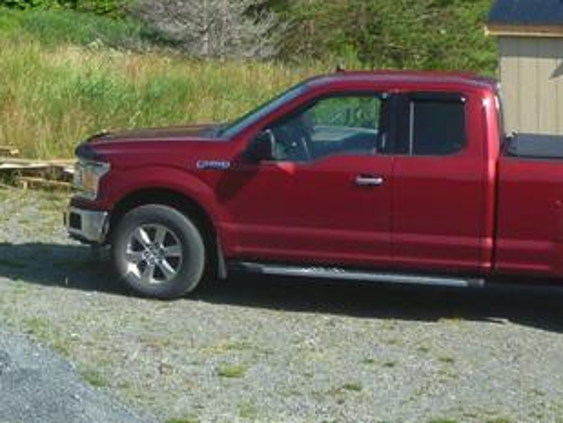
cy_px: -164
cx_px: -180
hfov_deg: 16.0
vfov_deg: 12.3
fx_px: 1887
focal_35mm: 116
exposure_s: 1/250
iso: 80
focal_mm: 6.3
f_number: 4.5
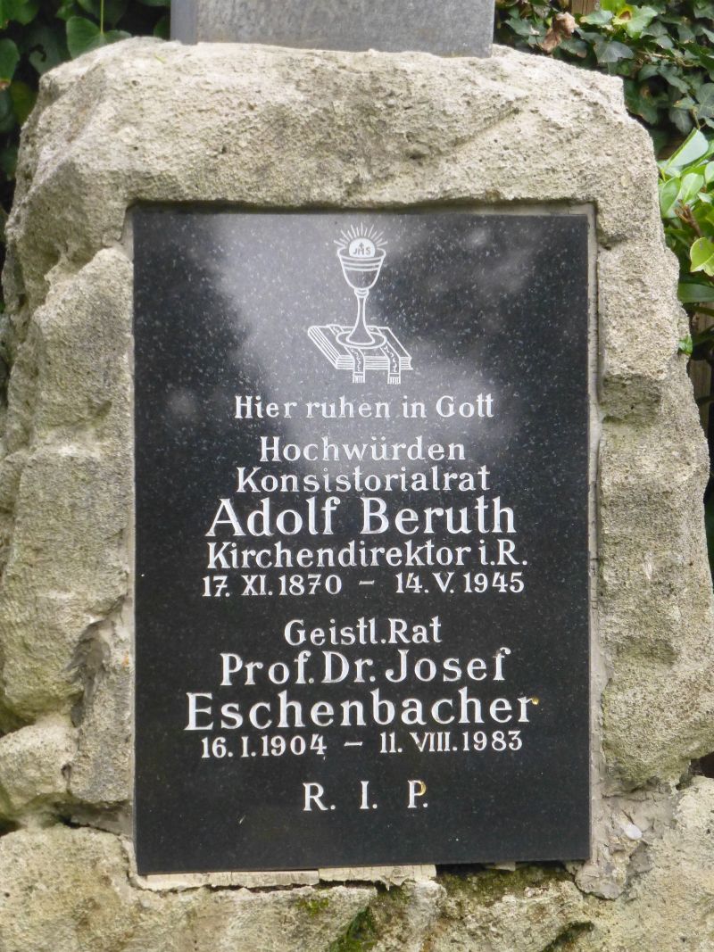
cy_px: 476
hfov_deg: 14.5
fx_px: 2806
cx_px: 357
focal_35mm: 102
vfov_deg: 19.3
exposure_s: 1/250
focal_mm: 18.2
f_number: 5.3
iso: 800
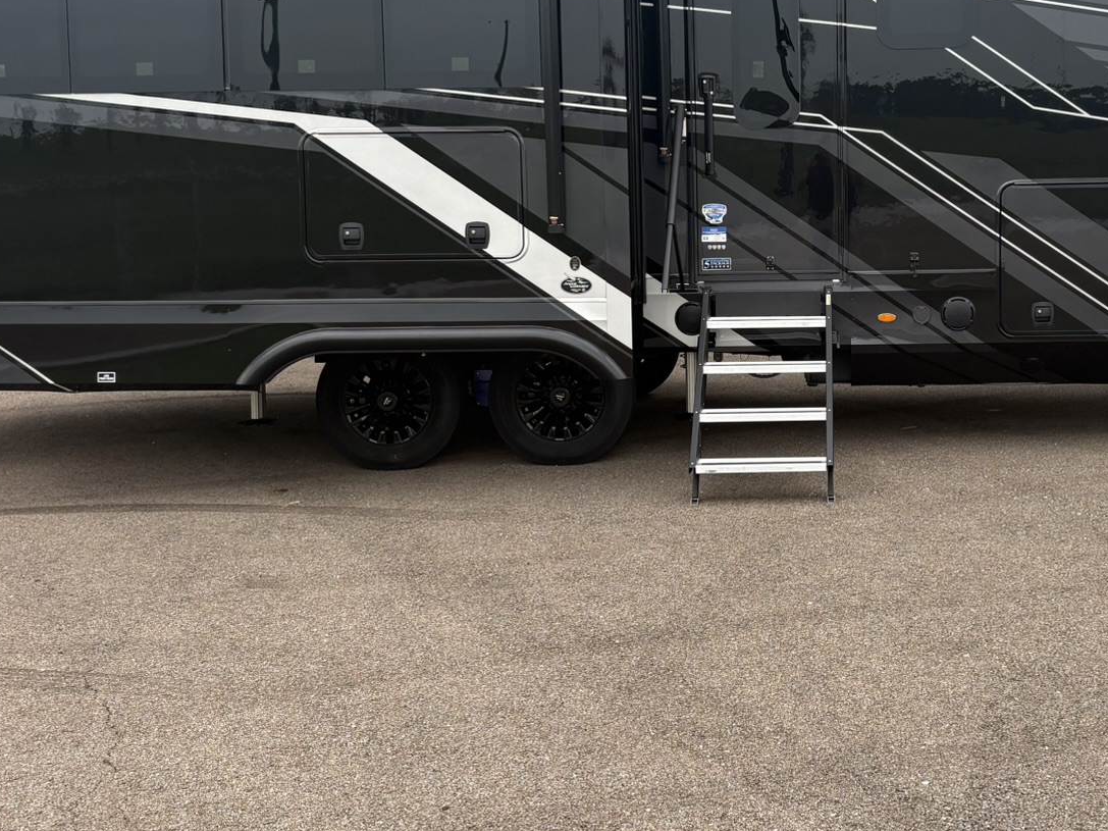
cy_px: 297
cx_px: 770
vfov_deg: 29.5
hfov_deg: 38.3
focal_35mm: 49
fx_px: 1568
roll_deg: +1.5
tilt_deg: -4.4
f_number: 1.6
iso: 64
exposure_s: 1/612
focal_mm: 5.96
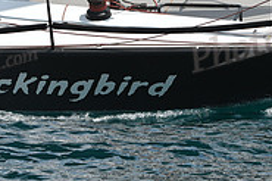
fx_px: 1661
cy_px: -21
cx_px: 115
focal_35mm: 220
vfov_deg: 6.2
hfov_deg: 9.4
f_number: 8
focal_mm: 70
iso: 250
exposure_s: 1/1250
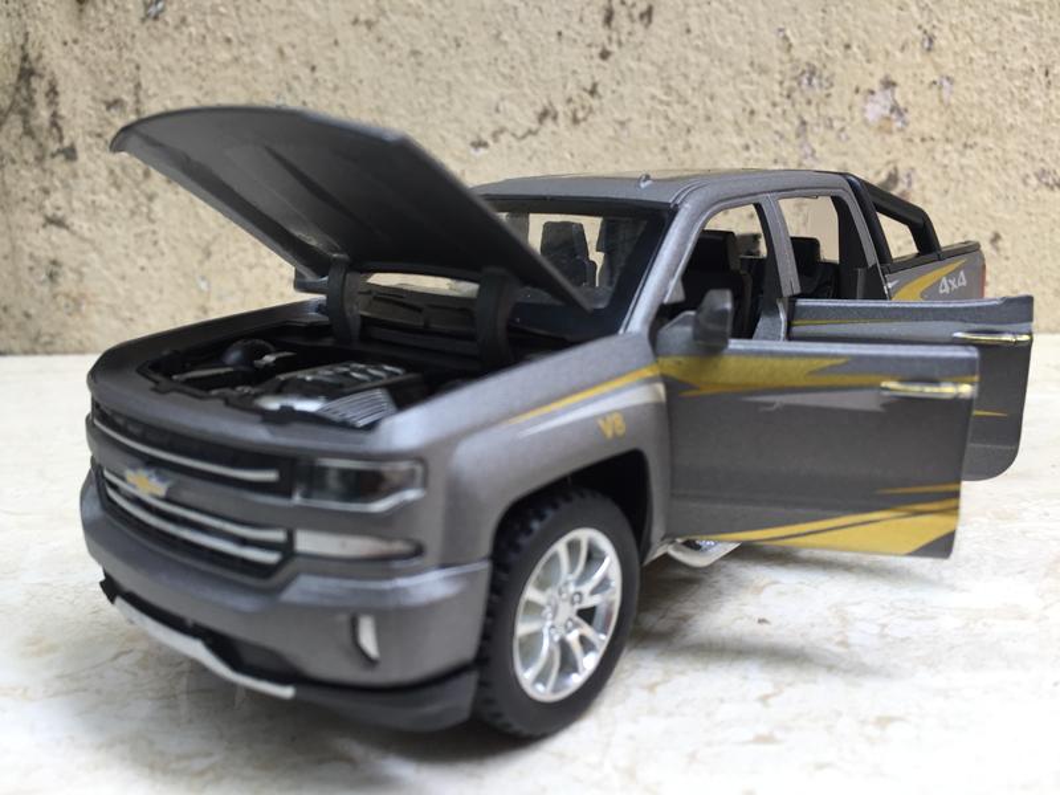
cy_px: 398
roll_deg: -1.0
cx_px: 530
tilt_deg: -13.9
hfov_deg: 61.7
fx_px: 888
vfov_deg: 48.2
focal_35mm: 29
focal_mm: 4.15
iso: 40
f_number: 2.2
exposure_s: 1/100
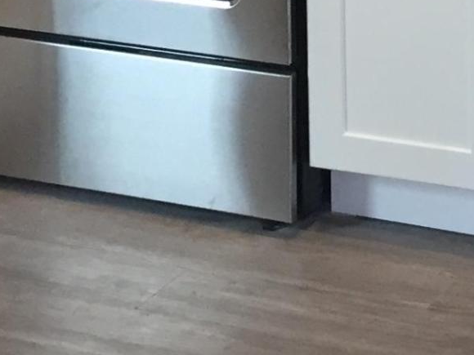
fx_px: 1972
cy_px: -422
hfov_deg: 13.0
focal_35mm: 144
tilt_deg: -6.3
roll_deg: -0.7
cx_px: 714
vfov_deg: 9.4
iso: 40
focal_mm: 4.15
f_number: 2.2
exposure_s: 1/30
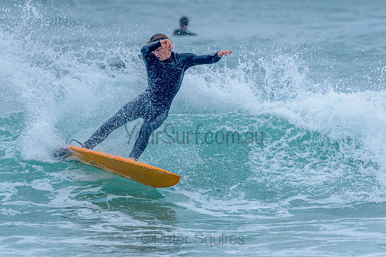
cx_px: 153
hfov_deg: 3.3
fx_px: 6732
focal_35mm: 628
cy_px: 102
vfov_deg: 2.2
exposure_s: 1/2000
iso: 800
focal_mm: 500
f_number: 5.6
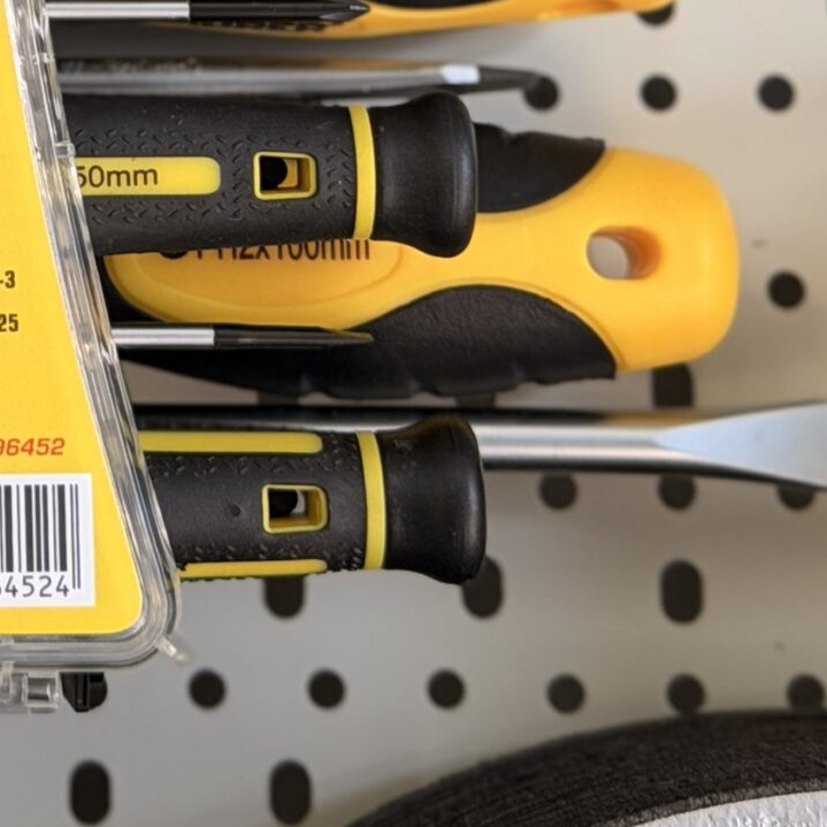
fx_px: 4081
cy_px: -518
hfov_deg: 11.3
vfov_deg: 11.0
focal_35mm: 151
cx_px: -192
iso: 100
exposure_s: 1/50
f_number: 1.78
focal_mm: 6.76
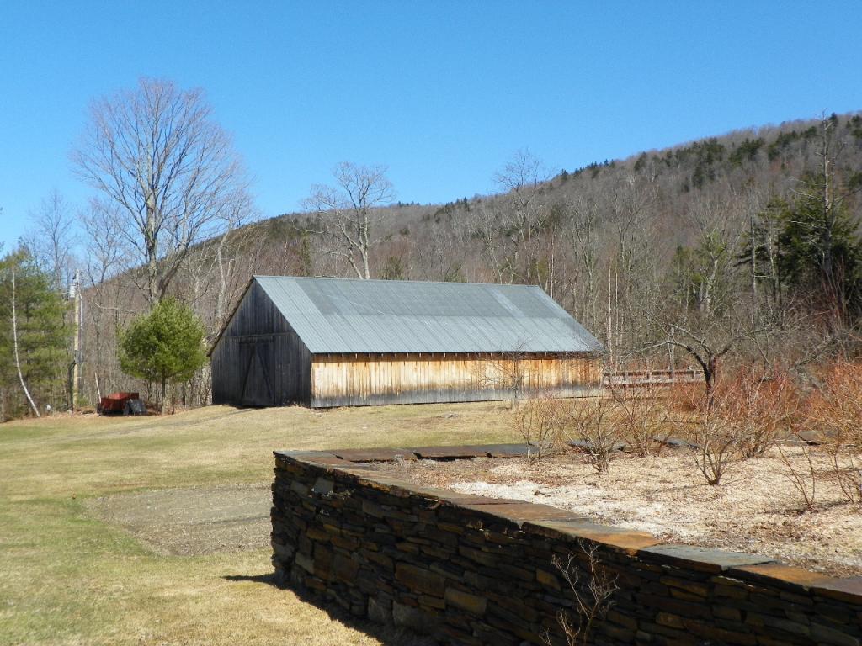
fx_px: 1096
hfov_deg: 42.9
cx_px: 431
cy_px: 323
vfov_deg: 32.9
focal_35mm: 44
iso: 64
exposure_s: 1/250
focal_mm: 7.9
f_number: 5
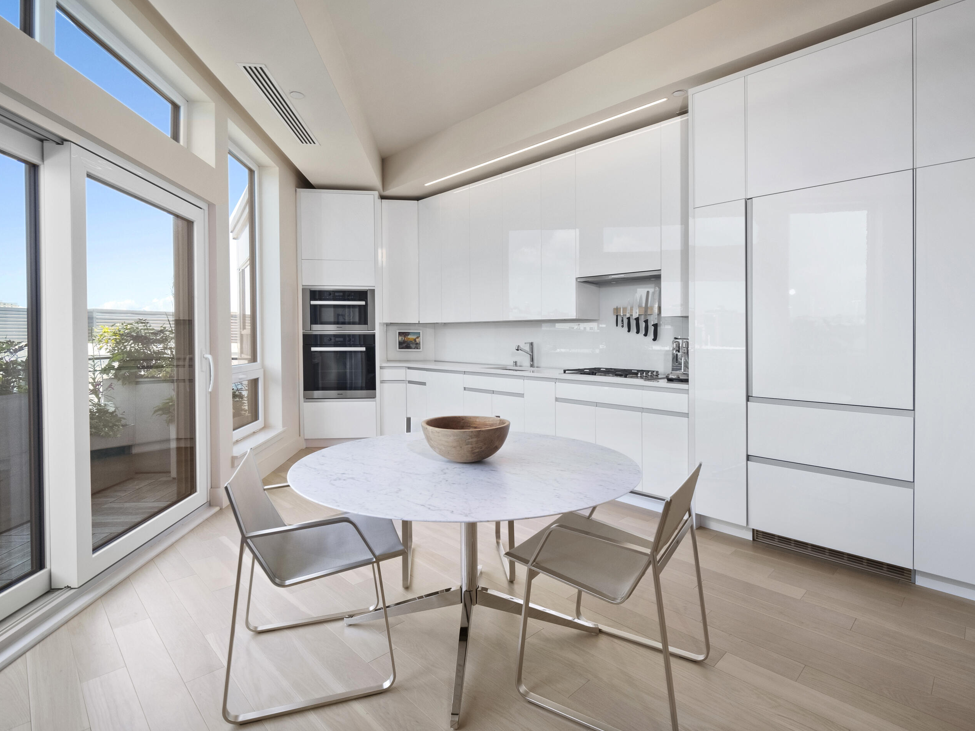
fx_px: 451
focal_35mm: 16
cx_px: 504
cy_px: 348
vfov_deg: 78.1
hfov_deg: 94.5
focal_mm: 9
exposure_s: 1/20
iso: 400
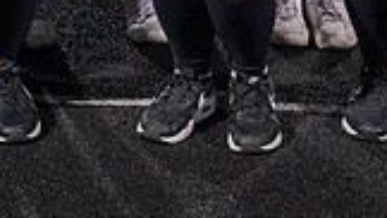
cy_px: -344
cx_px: 15
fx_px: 1775
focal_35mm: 173
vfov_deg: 6.6
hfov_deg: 12.3
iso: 2000
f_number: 3.5
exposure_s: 1/250
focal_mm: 29.5
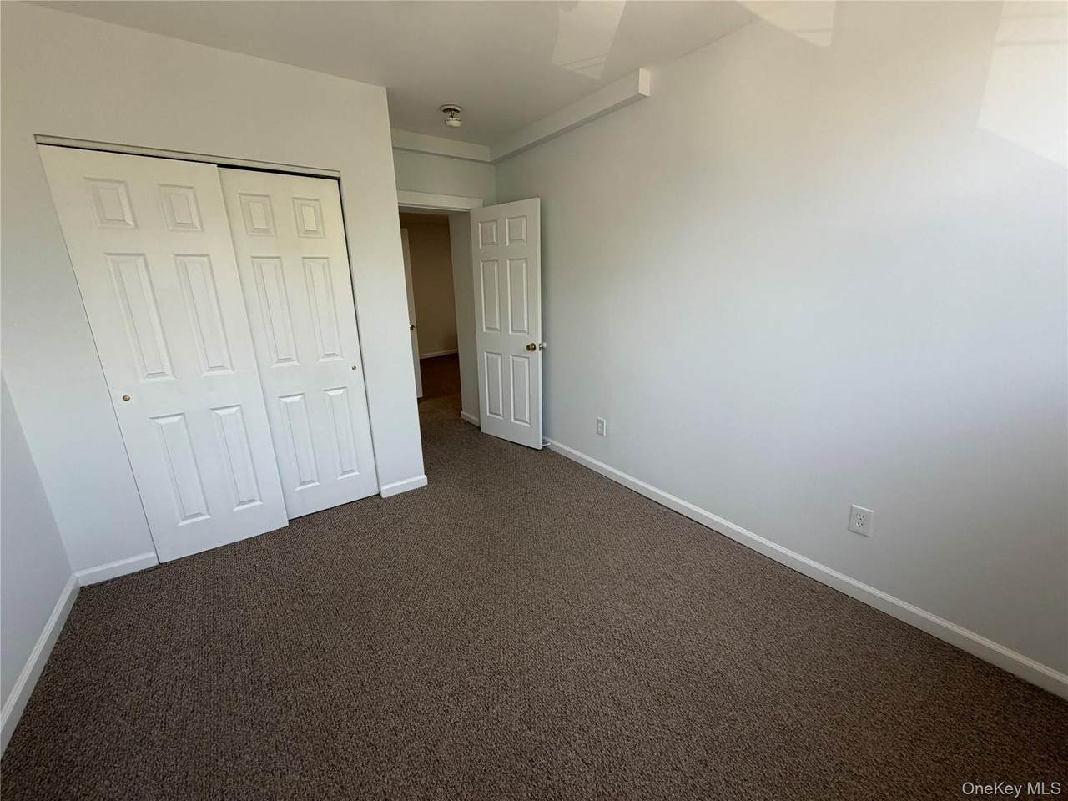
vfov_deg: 85.7
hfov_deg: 102.1
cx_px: 534
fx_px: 432
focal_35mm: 14
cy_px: 400
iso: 125
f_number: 2.2
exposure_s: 1/121
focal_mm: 2.22
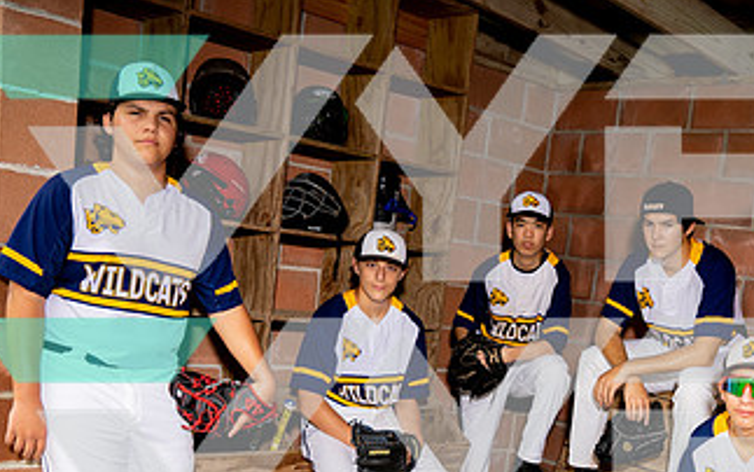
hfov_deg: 43.8
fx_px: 904
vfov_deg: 27.9
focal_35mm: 44
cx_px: 567
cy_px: 443
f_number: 7.1
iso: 100
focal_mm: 24
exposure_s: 1/250
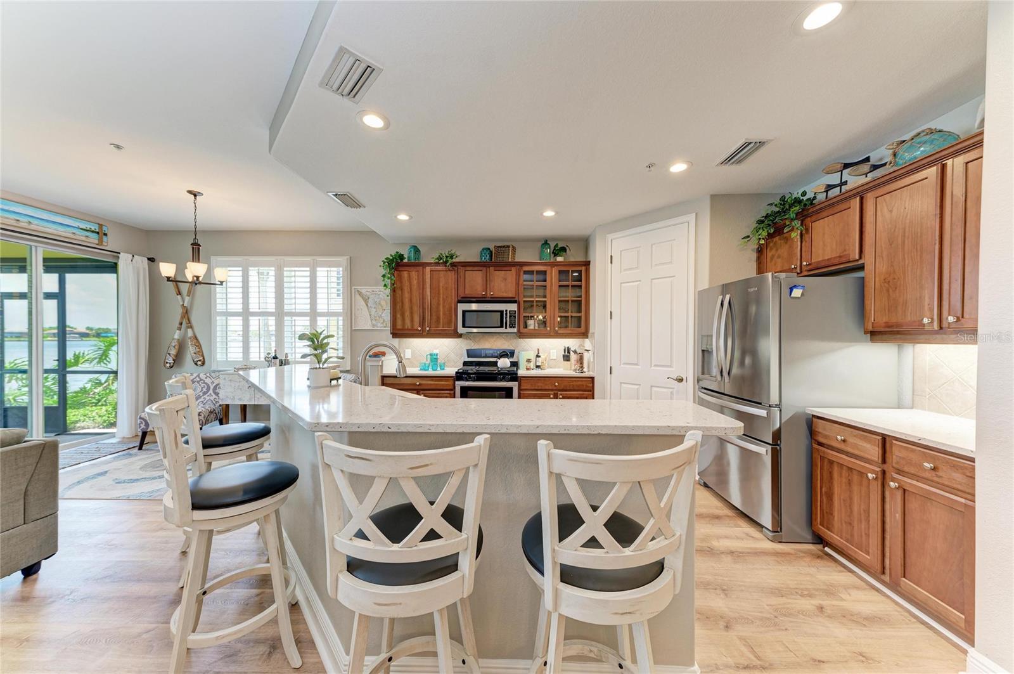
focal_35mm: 12
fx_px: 338
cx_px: 507
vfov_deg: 89.9
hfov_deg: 112.7
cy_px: 337
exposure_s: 1/2
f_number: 9
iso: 200
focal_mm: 12
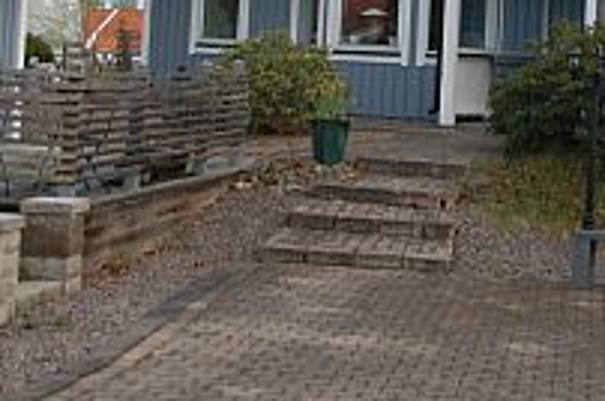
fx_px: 1644
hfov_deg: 20.5
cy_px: -106
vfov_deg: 13.5
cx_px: 509
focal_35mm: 98
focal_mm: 22
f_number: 3.8
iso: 400
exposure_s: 1/400
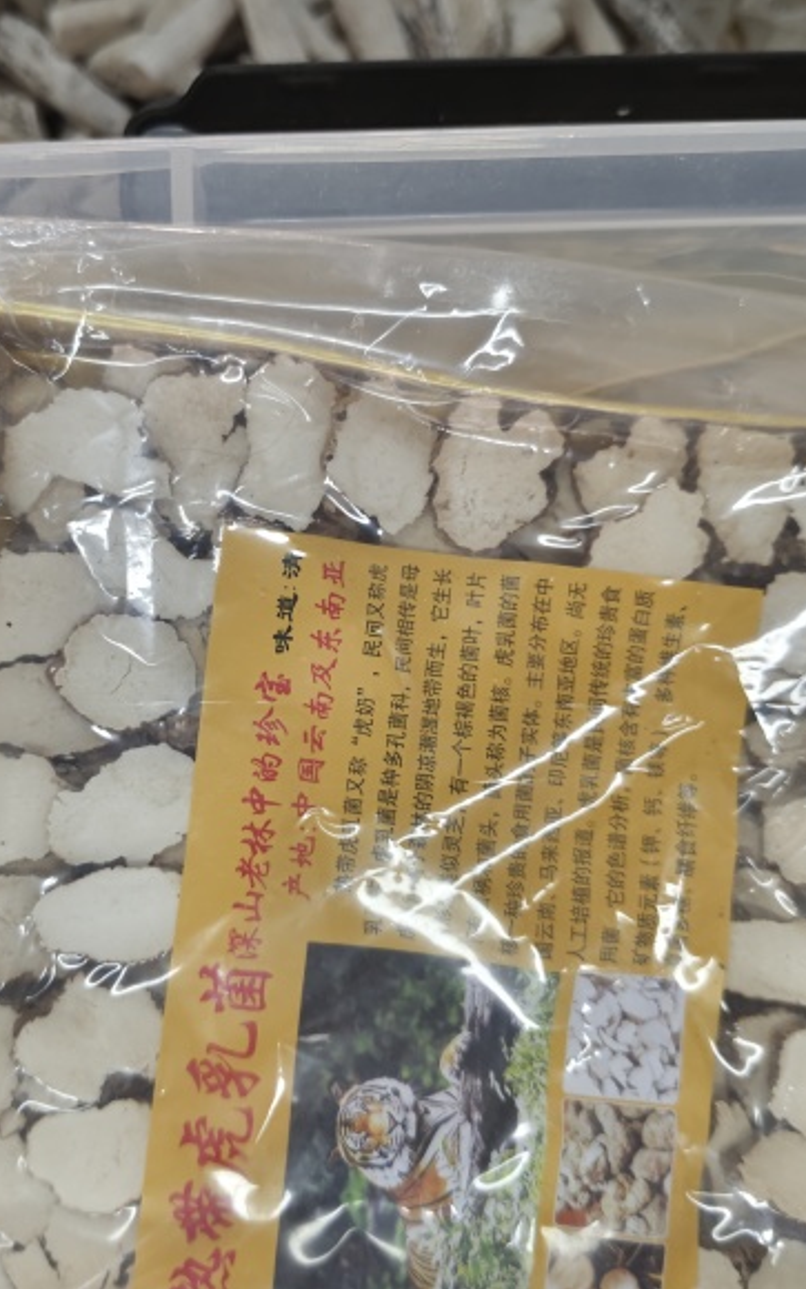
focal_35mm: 35
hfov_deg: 36.0
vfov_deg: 55.3
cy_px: 626
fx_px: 1230
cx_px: 289
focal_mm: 5.56
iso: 344
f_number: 1.88
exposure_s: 1/100
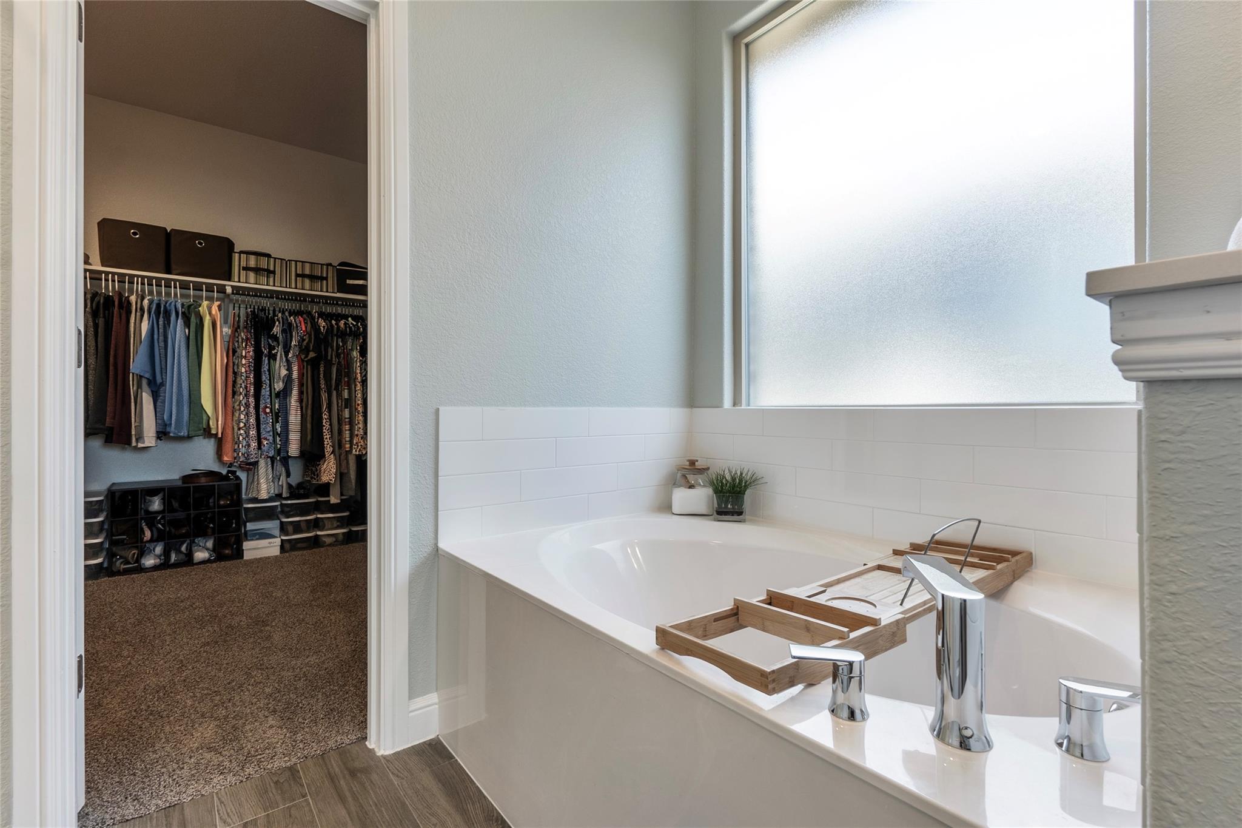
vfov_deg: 77.3
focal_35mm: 15
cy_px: 414
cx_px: 621
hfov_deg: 100.4
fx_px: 517
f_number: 8
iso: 100
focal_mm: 10
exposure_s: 1/20
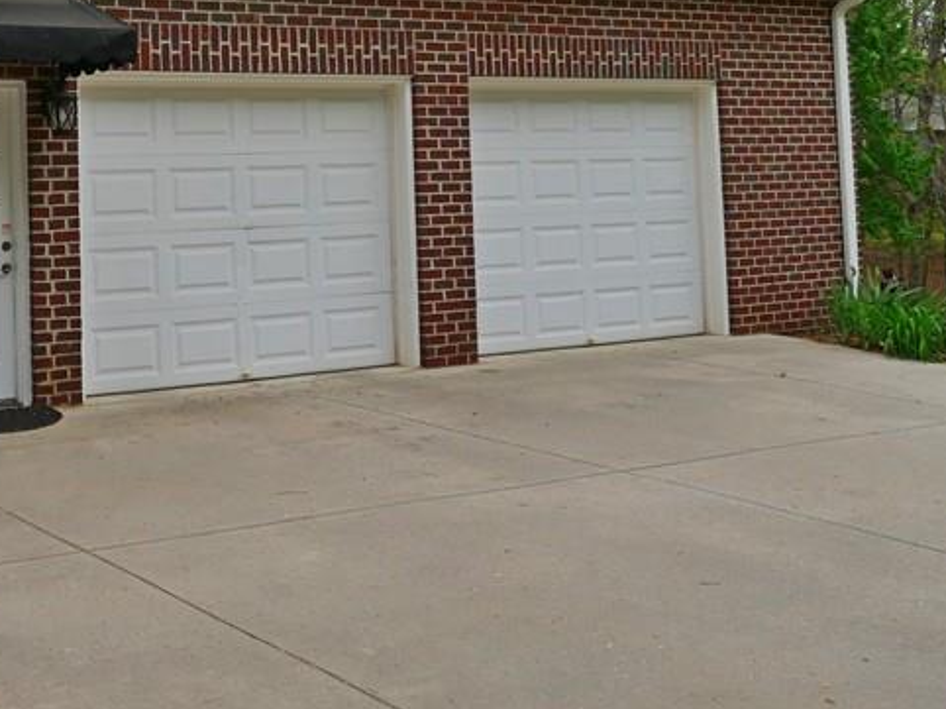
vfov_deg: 27.4
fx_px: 1393
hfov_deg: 35.0
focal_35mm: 51
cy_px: 51
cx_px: 65
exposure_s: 1/400
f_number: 6.3
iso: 200
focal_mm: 12
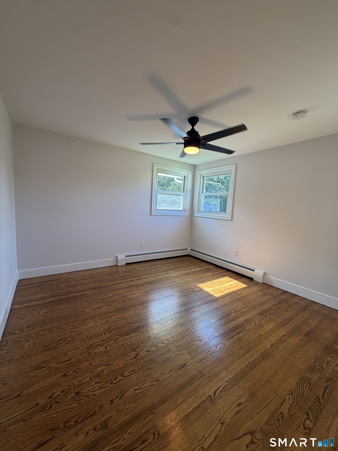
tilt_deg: -5.6
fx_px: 182
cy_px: 226
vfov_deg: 102.1
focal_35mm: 14
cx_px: 169
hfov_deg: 85.7
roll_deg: -2.6
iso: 200
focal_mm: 2.22
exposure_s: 1/60
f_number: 2.2
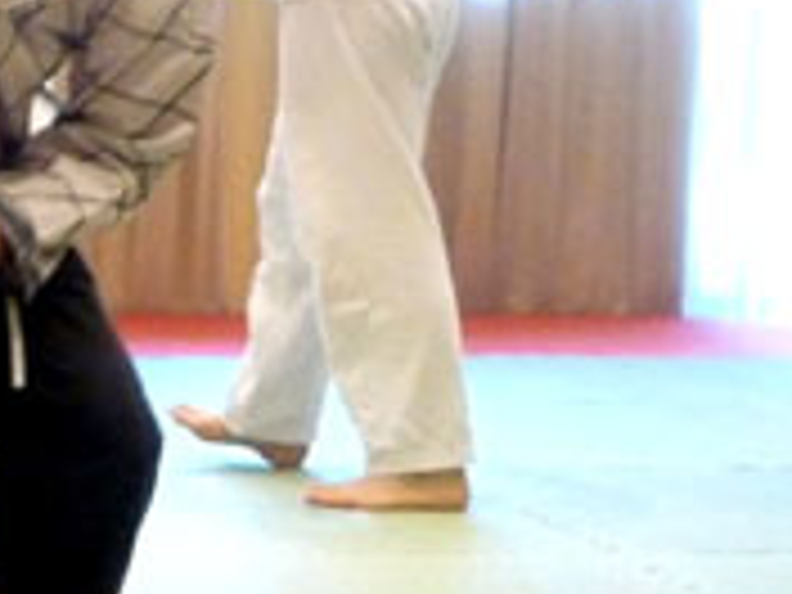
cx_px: -191
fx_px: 3935
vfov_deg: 8.6
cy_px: 254
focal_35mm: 172
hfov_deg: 11.2
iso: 800
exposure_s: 1/50
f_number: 4.3
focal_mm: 9.3
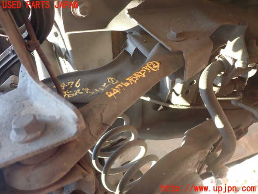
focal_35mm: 30
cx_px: 129
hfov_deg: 60.0
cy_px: 97
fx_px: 224
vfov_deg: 46.8
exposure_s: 1/60
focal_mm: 5.4
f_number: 2.3
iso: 200
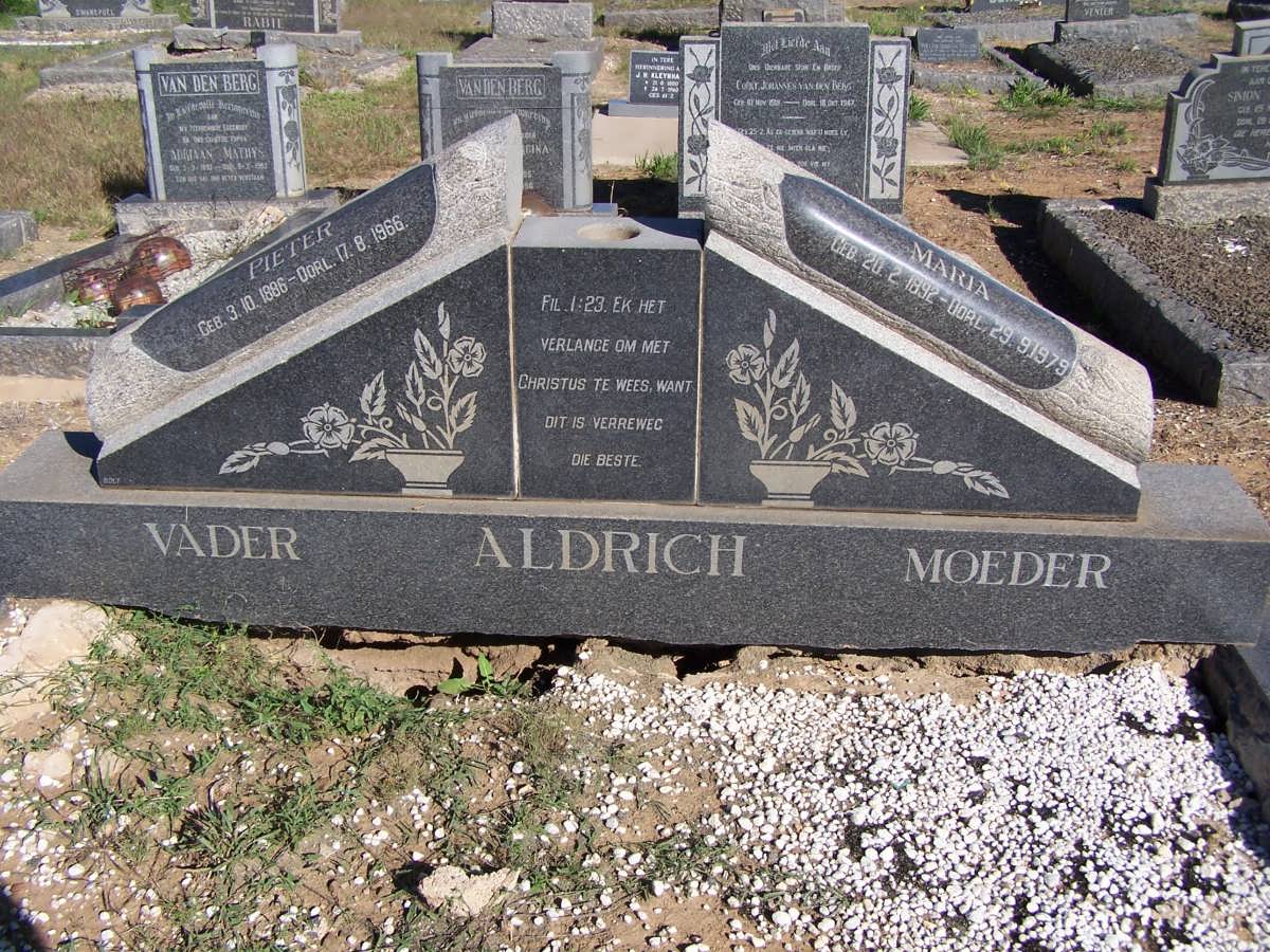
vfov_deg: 37.7
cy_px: 476
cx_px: 635
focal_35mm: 38
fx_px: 1394
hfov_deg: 49.0
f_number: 4
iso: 80
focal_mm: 6.3
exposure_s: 1/1000
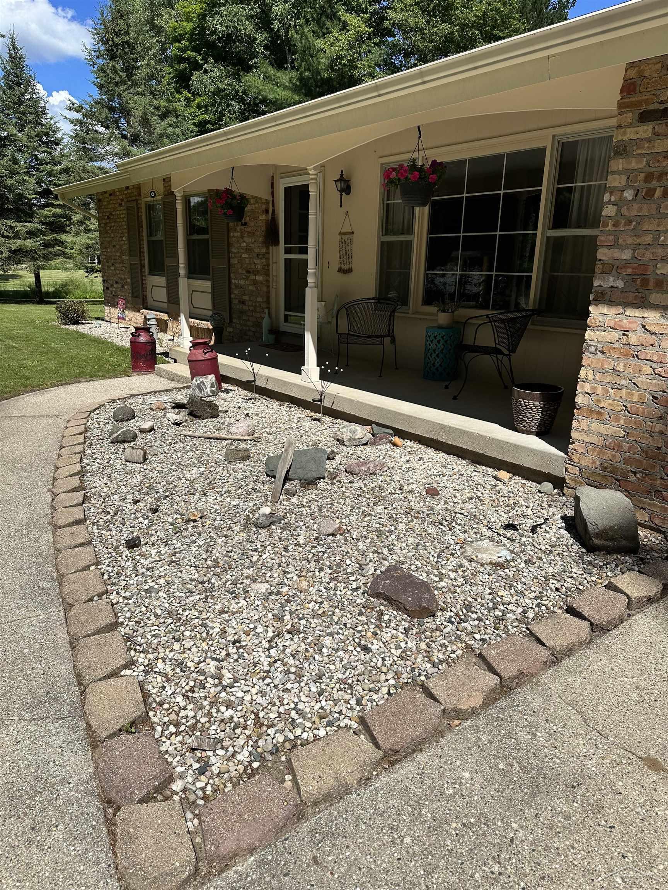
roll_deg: -2.6
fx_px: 618
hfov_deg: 56.8
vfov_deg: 71.6
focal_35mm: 24
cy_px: 445
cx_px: 334
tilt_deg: -18.0
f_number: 1.78
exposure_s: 1/5848
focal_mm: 6.86
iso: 80
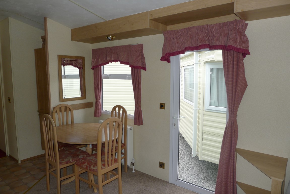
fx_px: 193
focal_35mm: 24
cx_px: 145
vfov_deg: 53.2
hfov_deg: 73.7
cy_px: 97
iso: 100
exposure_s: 1/250
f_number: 2.8
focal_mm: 5.1
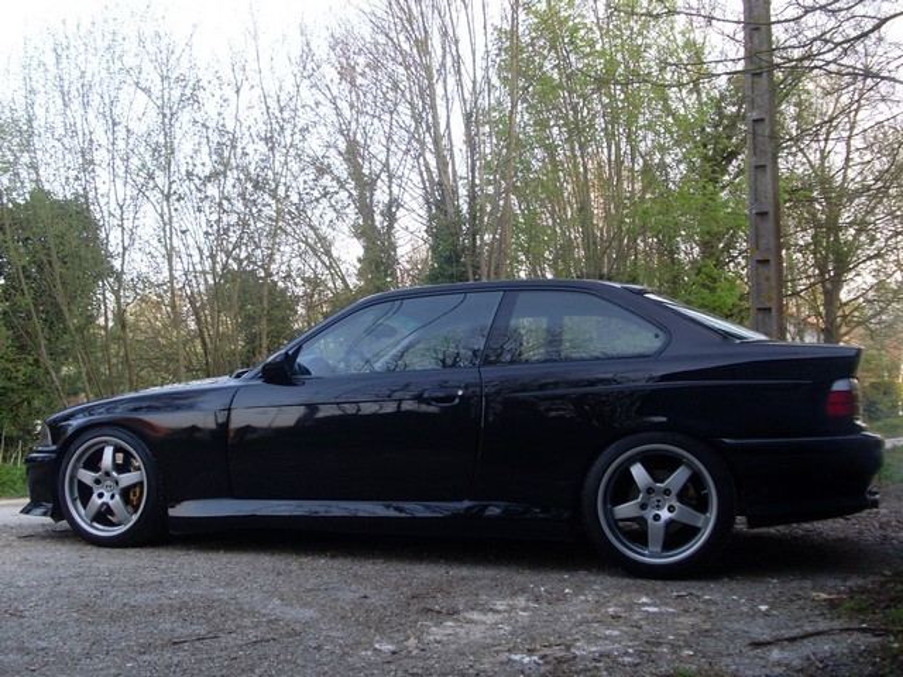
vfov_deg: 37.7
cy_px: 338
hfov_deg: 49.0
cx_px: 452
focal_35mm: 38
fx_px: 991
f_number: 3
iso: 80
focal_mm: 6.3
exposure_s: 1/90
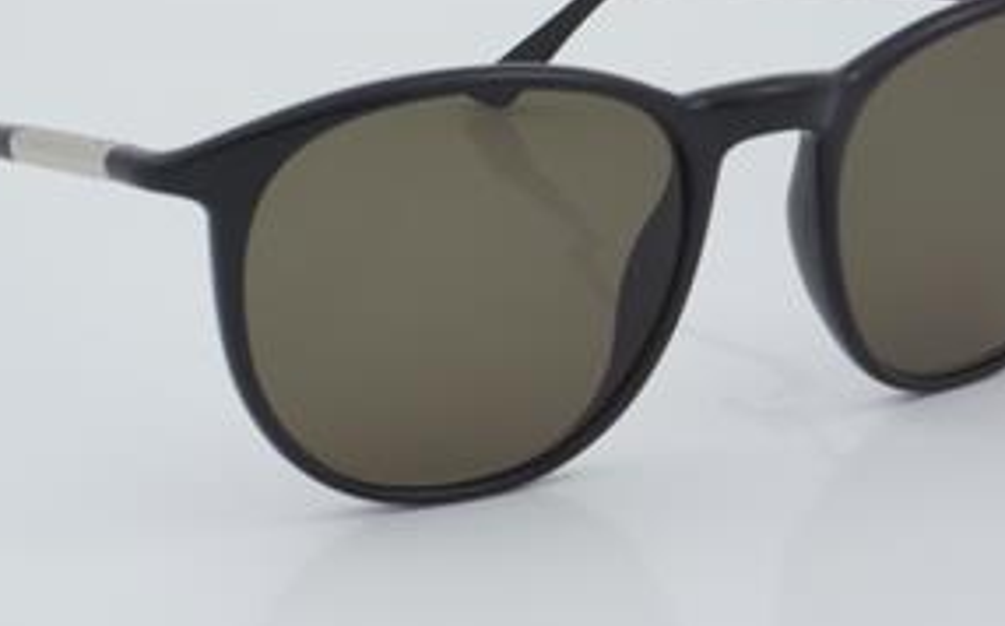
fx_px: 2927
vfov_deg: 12.2
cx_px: 502
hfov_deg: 19.5
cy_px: 218
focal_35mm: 107
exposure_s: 1/4
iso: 100
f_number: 32
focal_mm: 50
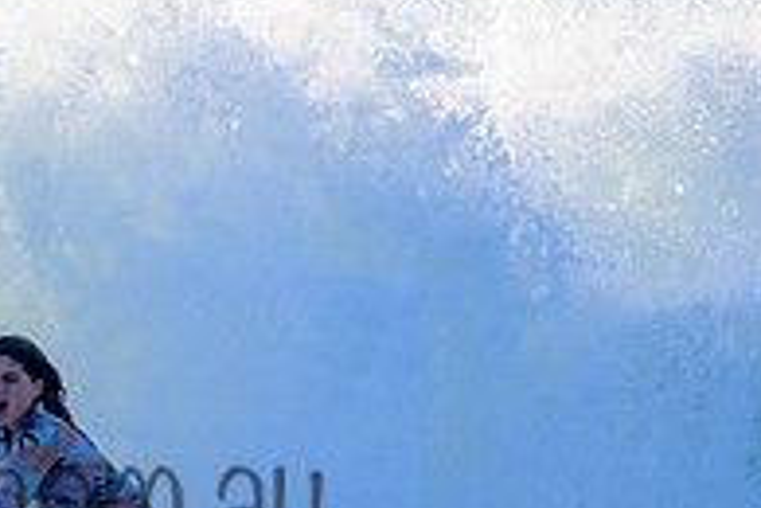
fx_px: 50307
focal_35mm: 2380
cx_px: -90
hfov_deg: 0.9
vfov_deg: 0.6
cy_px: 451
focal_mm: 800
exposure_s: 1/2000
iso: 1600
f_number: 11
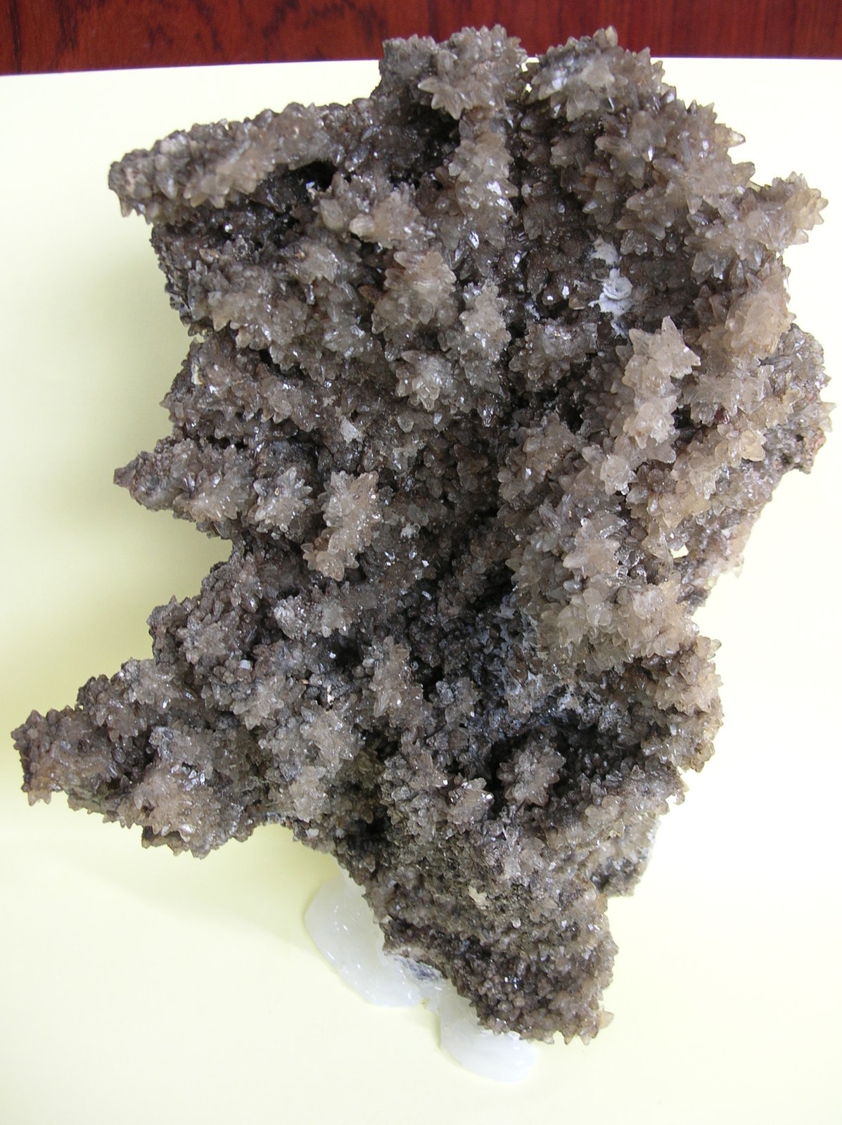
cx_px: 421
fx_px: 1169
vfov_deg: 51.4
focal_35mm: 36
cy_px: 562
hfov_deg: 39.6
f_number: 2.7
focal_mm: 6
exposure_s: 1/21.5
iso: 50
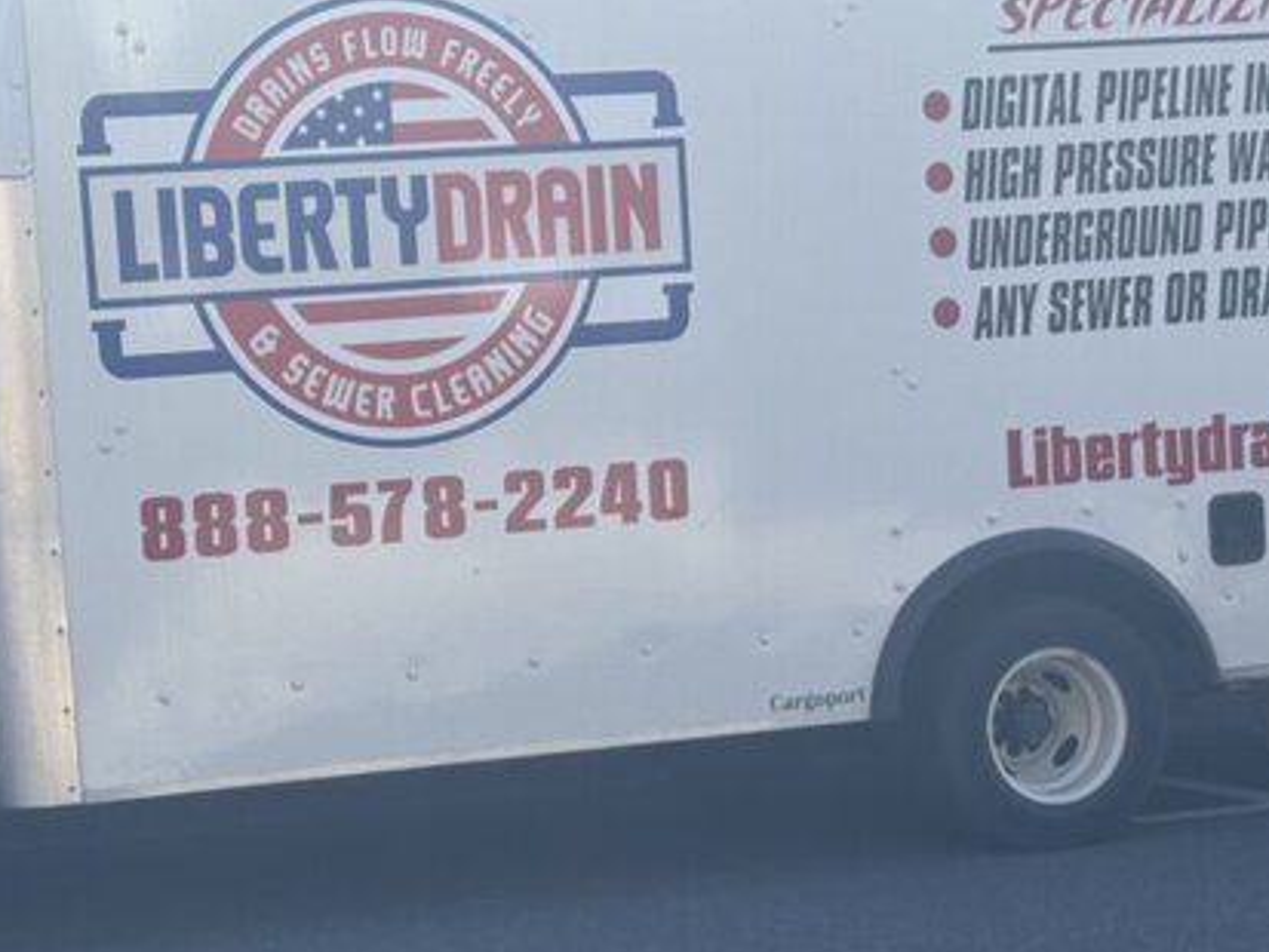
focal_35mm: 93
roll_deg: +0.5
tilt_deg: -5.8
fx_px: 3410
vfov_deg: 15.9
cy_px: 620
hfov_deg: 20.9
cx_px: 332
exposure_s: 1/1724
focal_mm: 6.76
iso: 64
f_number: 1.78
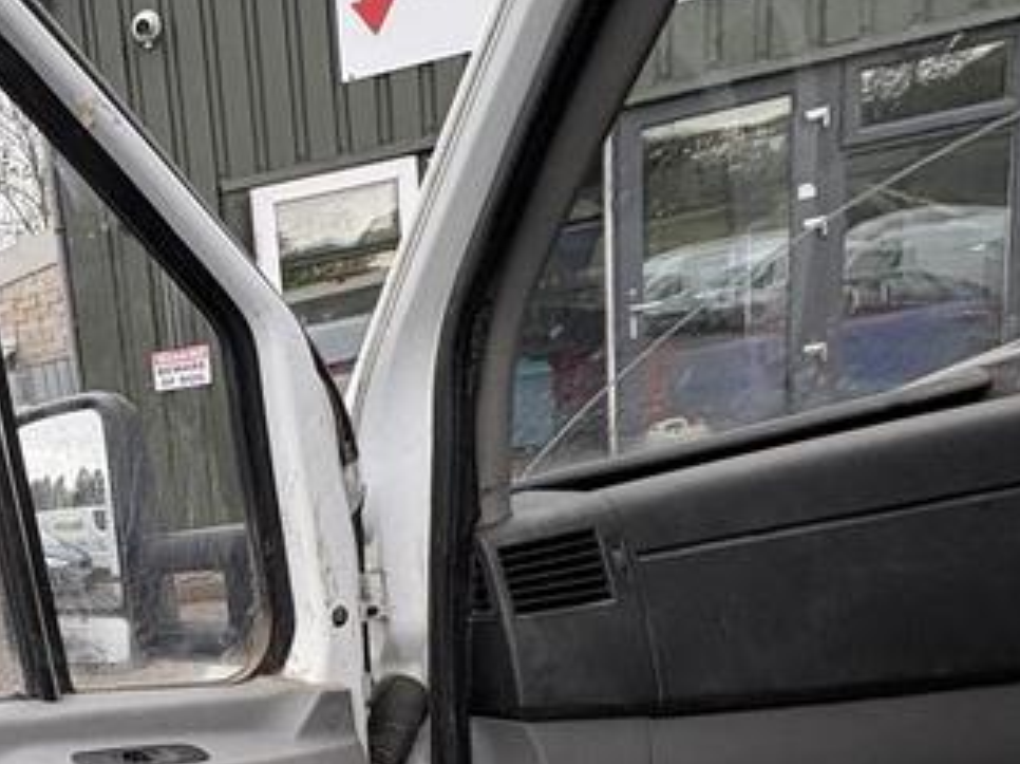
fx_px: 1148
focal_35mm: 39
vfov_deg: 34.6
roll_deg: +14.2
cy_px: 694
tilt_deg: -9.2
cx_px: -111
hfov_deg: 39.0
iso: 40
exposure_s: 1/99
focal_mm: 2.22
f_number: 2.2
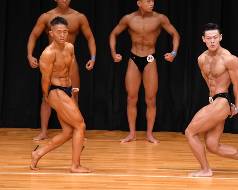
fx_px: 2394
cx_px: 138
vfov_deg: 4.5
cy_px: 95
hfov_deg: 5.7
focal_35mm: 340
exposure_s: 1/400
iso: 4000
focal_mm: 200
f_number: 5.6
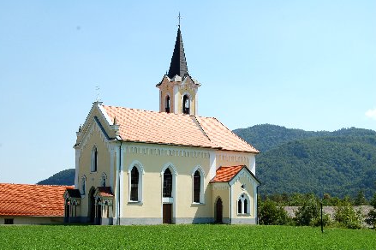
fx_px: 605
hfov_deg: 34.5
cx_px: 186
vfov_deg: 23.3
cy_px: 126
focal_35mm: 58
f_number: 9
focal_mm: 38
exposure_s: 1/320
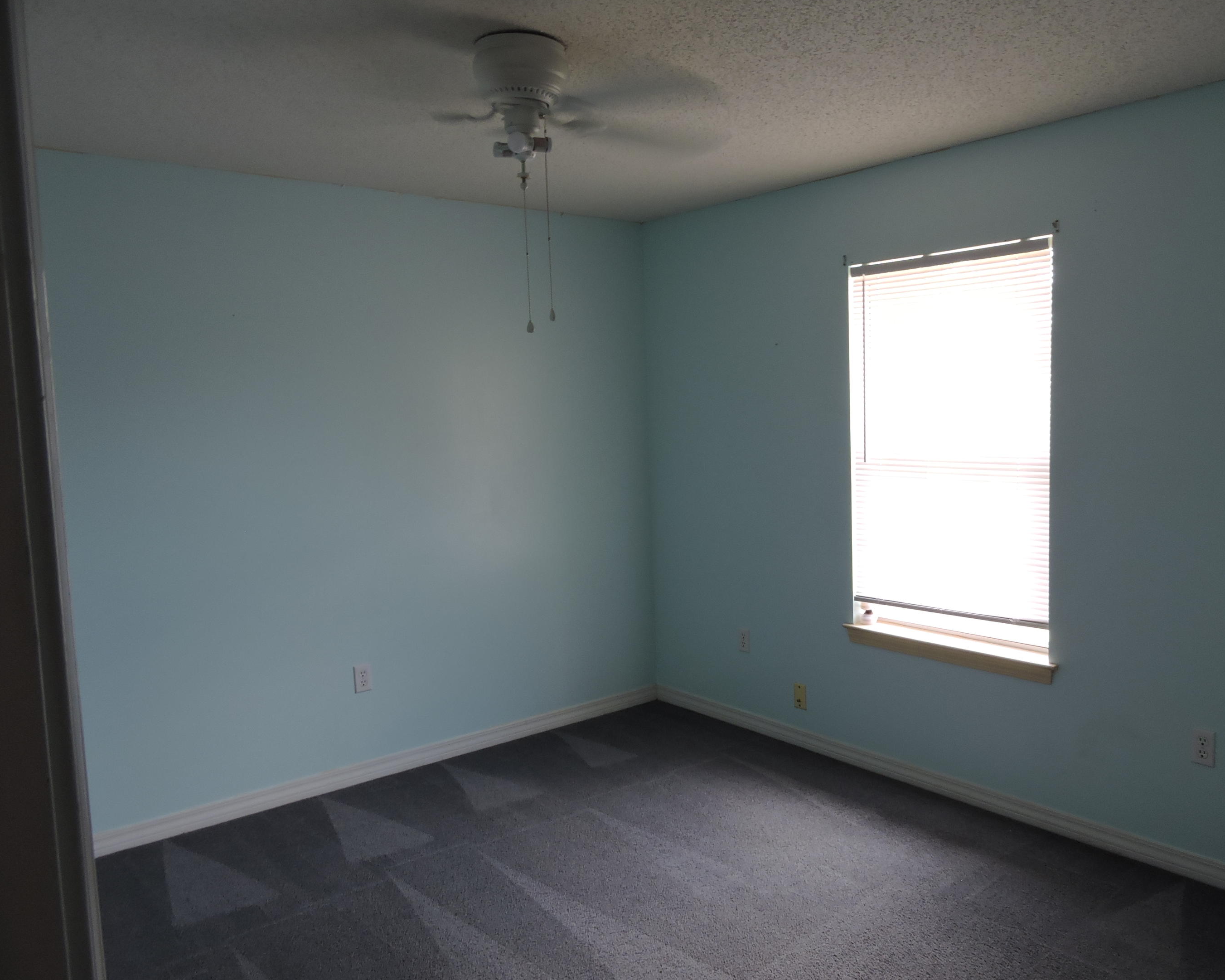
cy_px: 493
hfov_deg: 65.9
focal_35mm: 26
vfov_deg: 54.9
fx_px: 943
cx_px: 677
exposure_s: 1/30
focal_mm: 4.3
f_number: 3.3
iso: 125
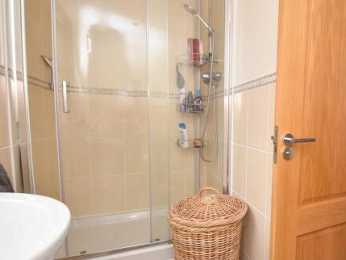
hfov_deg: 72.3
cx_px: 250
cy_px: 143
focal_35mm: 22
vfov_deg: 61.0
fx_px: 220
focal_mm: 10
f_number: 5.6
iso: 400
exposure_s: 1/60
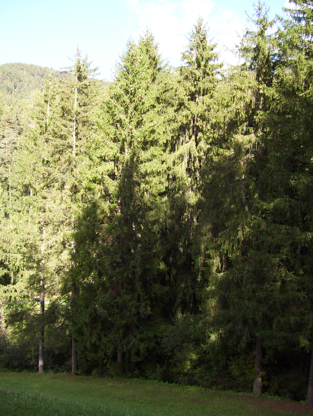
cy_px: 208
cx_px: 156
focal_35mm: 36
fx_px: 433
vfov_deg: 51.3
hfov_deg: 39.7
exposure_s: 1/200
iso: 80
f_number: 2.7
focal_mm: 6
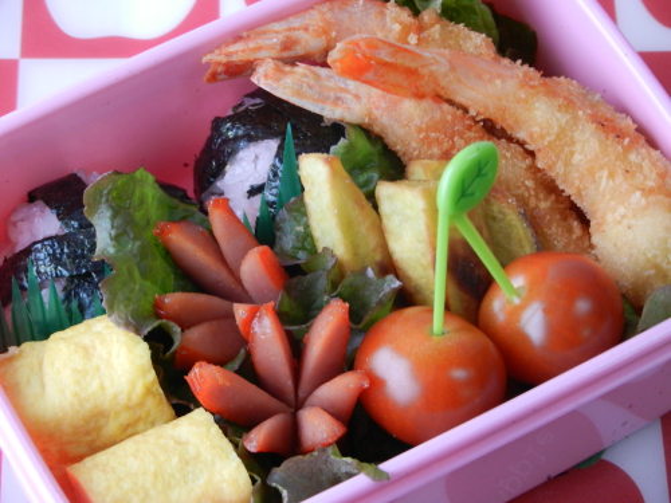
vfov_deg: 12.0
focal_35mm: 123
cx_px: 336
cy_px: 252
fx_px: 2384
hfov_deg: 16.0
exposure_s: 1/15
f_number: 5.1
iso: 400
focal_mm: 22.2
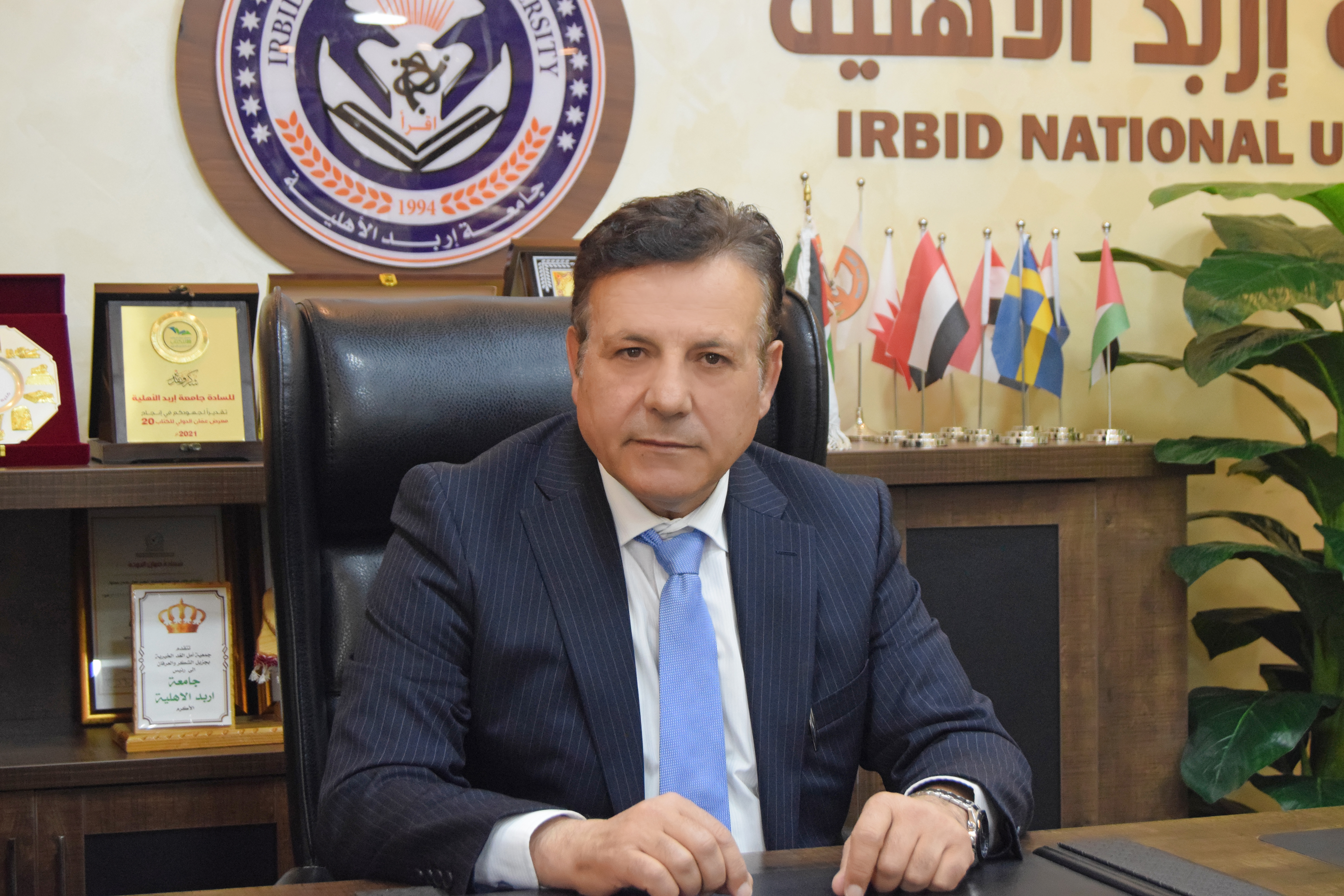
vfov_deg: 21.6
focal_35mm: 63
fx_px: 2352
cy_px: 448
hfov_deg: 31.9
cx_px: 672
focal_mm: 42
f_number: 5
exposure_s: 1/250
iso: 3200
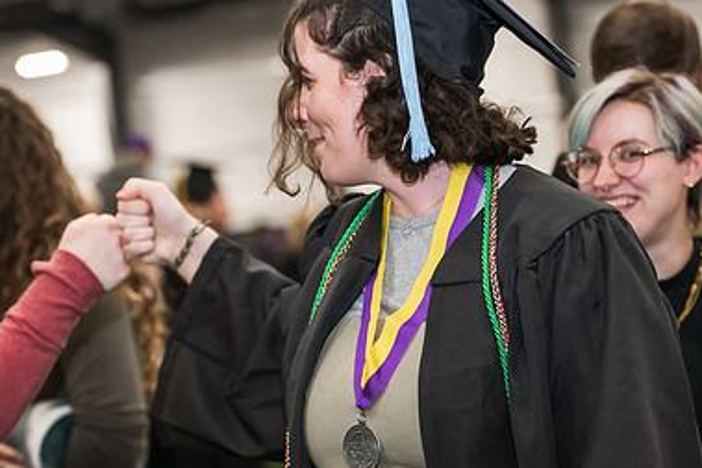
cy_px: 238
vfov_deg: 12.8
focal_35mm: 107
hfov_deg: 19.1
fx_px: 2087
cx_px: 256
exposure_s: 1/200
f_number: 3.2
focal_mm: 70
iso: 2500
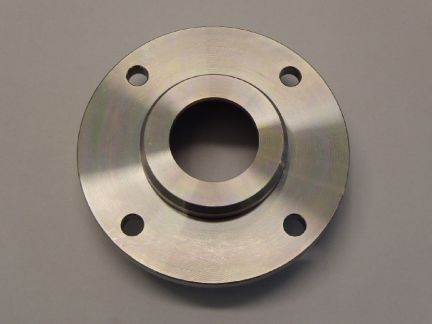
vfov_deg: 21.3
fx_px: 861
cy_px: 162
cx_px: 216
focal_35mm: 69
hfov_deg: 28.2
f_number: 4.4
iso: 250
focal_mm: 11.7
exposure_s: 1/60
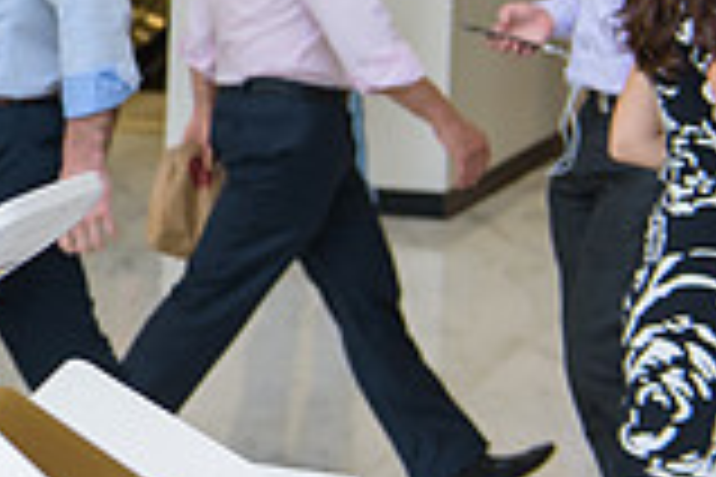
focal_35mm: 146
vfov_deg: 9.3
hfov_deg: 12.8
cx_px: -563
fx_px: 2904
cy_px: -65
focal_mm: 40
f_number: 3.2
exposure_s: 1/250
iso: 640
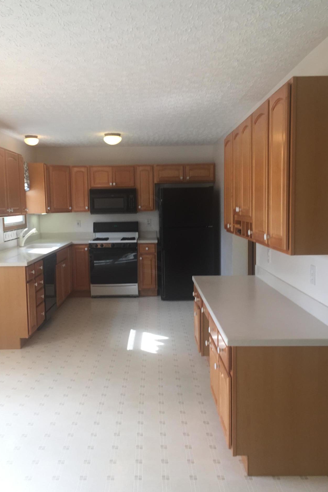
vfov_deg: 58.7
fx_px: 437
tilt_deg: -4.8
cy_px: 246
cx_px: 151
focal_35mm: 32
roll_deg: +1.7
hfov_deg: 41.1
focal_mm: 4.15
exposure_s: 1/60
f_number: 2.2
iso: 32
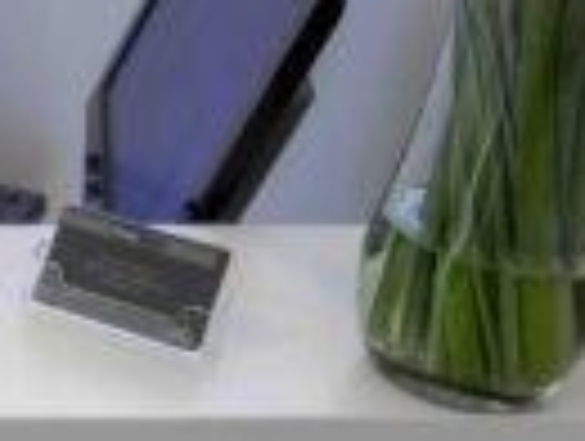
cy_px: 169
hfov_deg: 14.4
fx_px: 1795
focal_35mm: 106
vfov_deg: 14.0
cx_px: -688
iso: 320
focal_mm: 14
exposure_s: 1/8
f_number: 18
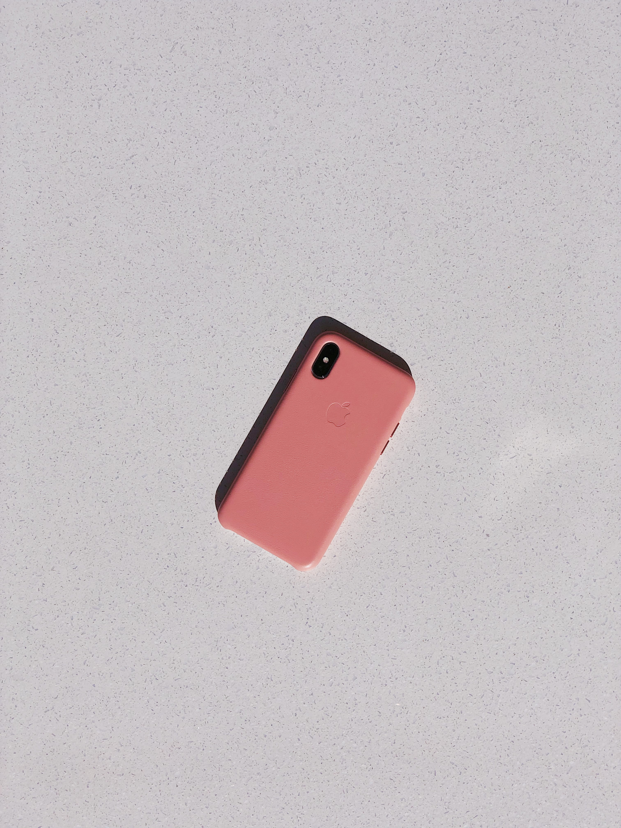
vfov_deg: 36.8
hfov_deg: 28.0
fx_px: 1244
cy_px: 414
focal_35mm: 52
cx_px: 310
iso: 16
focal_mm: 6
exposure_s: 1/4367
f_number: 2.4
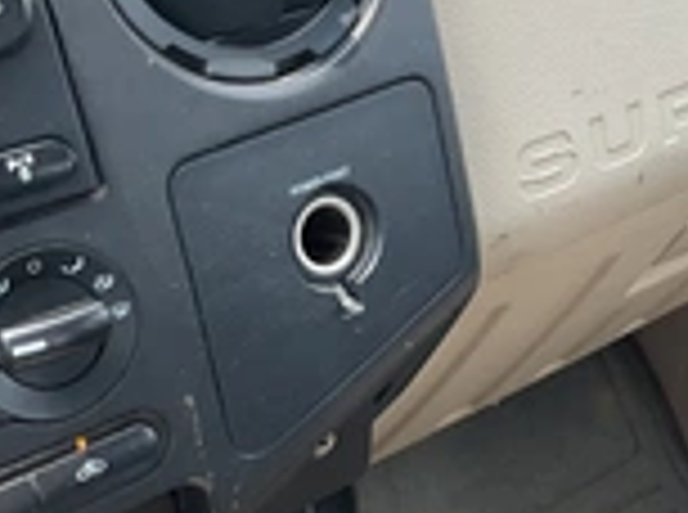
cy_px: 248
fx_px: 1507
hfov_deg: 23.7
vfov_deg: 19.3
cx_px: 805
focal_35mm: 76
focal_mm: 3
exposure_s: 1/224
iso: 20
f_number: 1.8
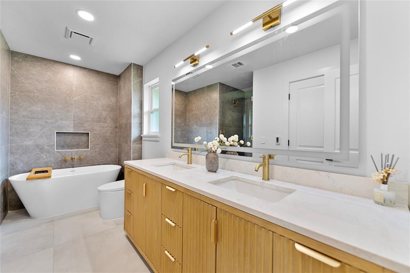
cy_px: 136
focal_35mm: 14
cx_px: 205
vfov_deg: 81.2
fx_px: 159
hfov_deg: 104.3
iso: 100
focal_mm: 14
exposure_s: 1/25
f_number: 2.8
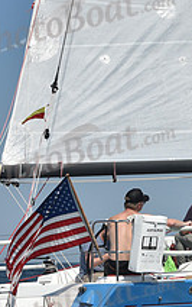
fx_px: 1628
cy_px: 209
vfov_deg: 10.7
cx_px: 251
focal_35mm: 195
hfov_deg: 6.7
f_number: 9
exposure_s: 1/1250
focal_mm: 70
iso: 250
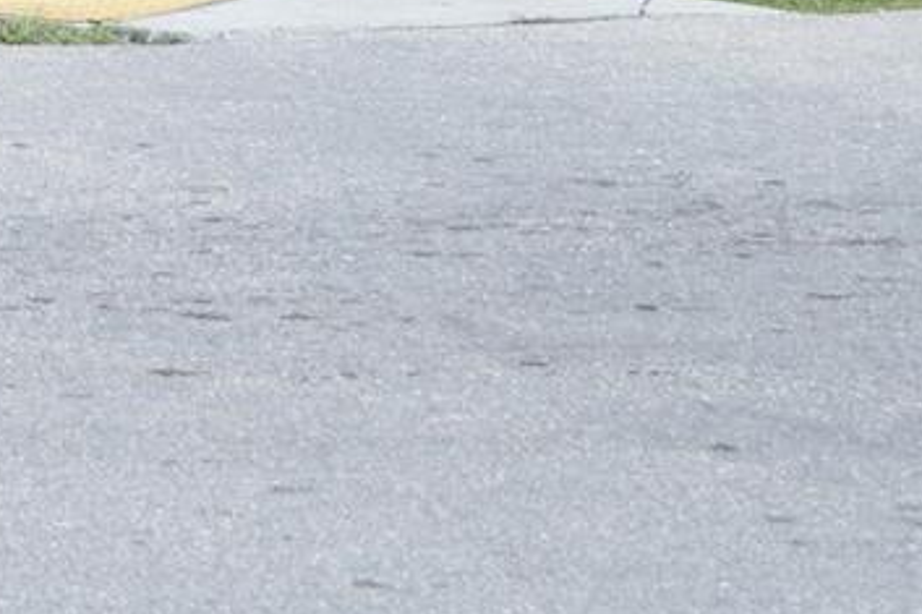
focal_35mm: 177
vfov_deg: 7.4
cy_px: -739
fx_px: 4531
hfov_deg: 11.1
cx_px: -541
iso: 200
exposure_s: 1/100
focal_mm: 26
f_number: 4
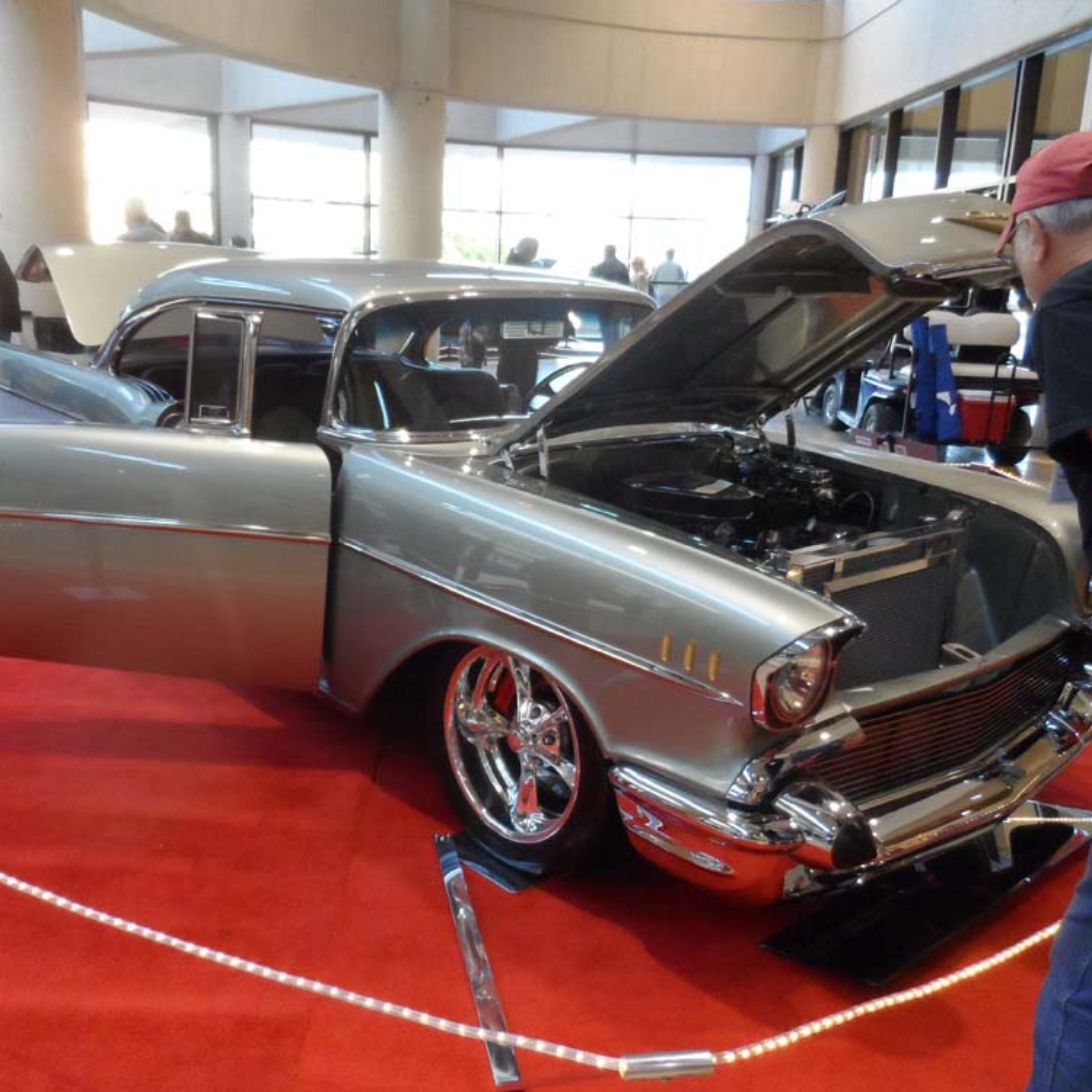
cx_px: 464
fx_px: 1035
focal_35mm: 29
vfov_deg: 55.6
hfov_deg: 55.4
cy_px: 558
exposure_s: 1/30
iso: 400
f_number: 3.2
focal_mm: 4
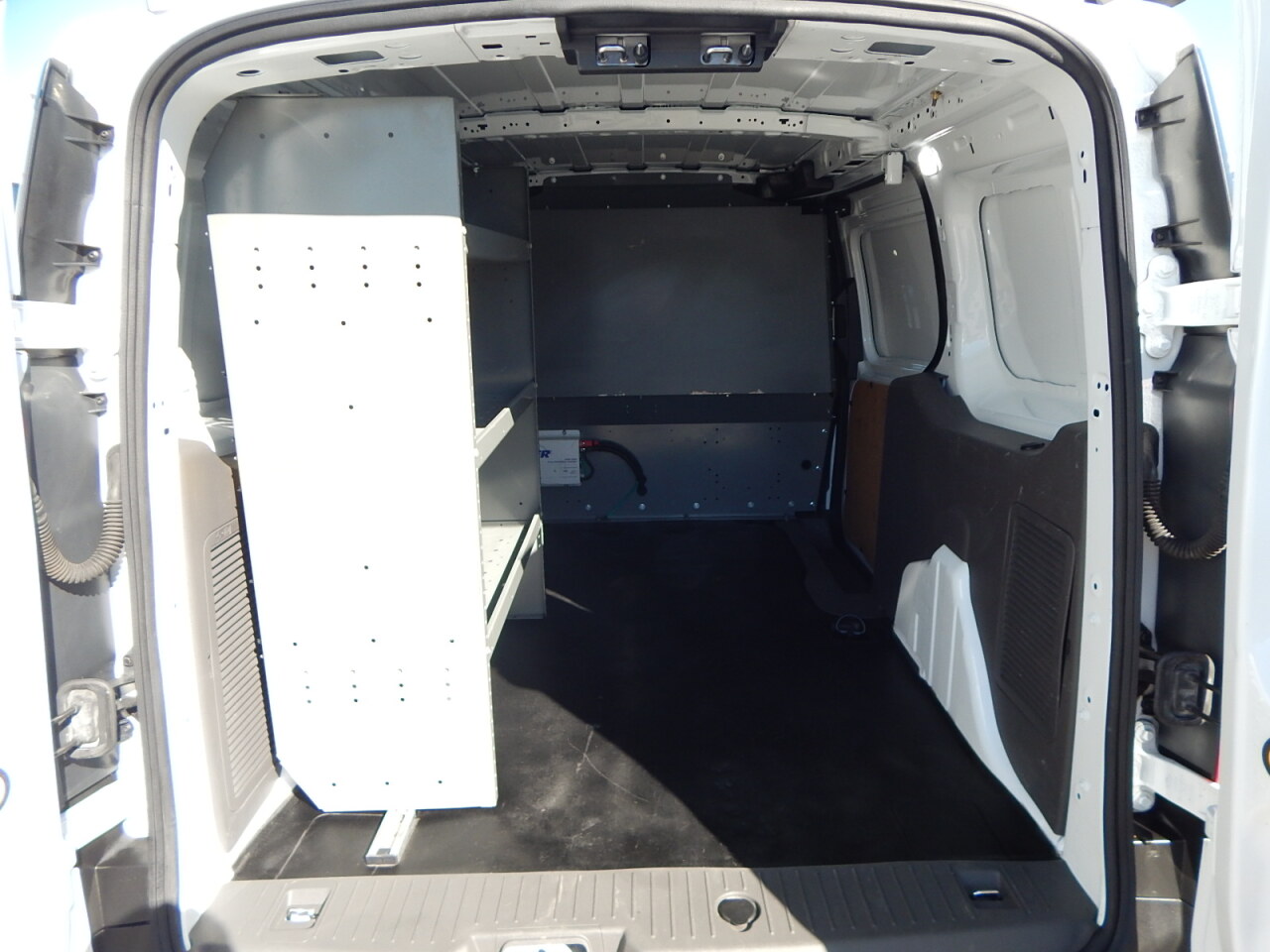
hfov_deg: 76.4
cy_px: 476
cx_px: 635
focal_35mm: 22
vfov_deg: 61.1
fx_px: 807
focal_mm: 4
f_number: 3
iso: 125
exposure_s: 1/400
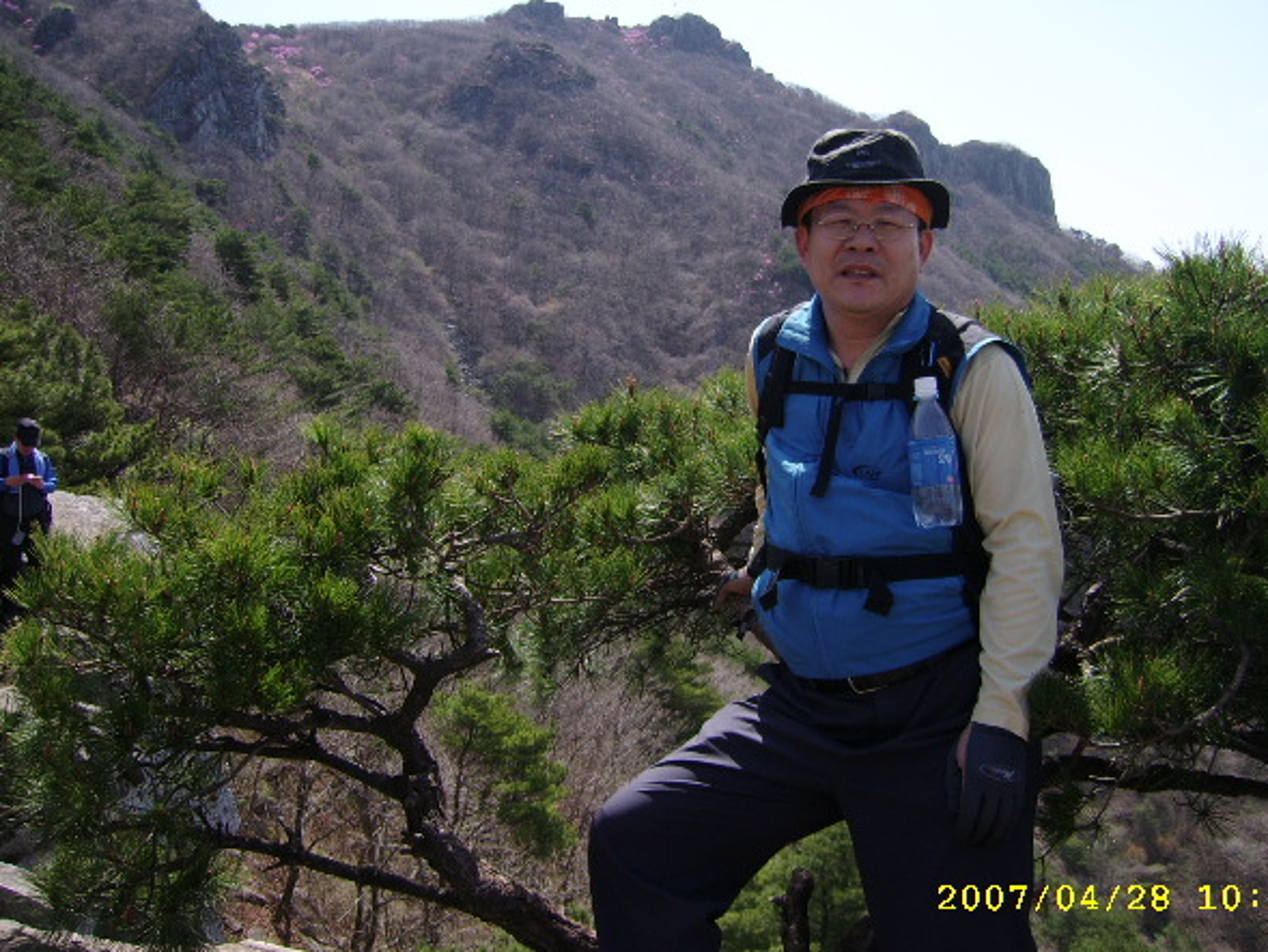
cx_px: 687
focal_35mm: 38
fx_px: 1392
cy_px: 448
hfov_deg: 48.9
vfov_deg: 37.7
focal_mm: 5.95
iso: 50
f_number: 2.8
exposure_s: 1/706
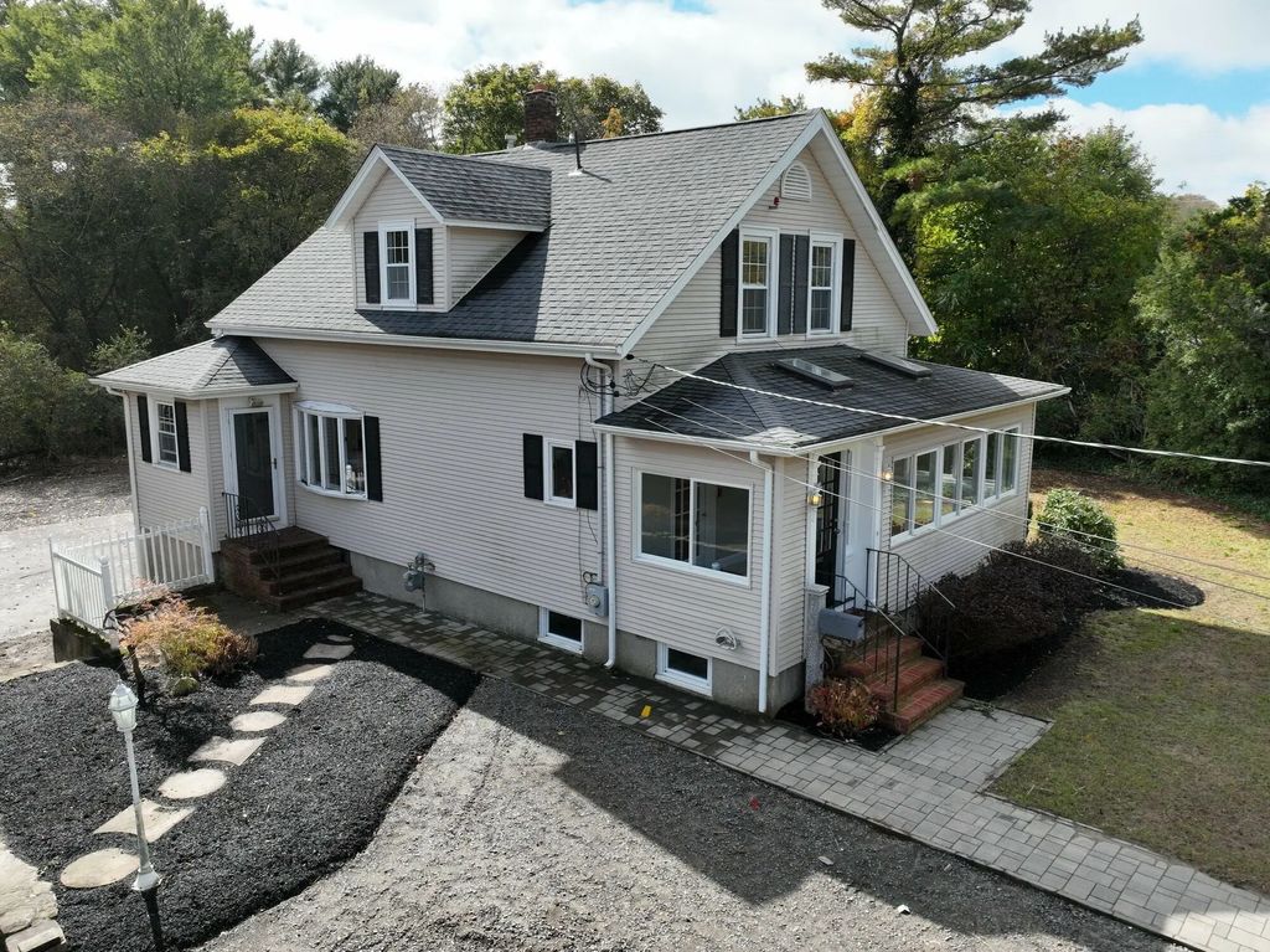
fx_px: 880
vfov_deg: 56.8
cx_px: 635
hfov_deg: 71.6
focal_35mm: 24
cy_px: 476
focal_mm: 12.29
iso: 420
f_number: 2.8
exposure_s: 1/3000
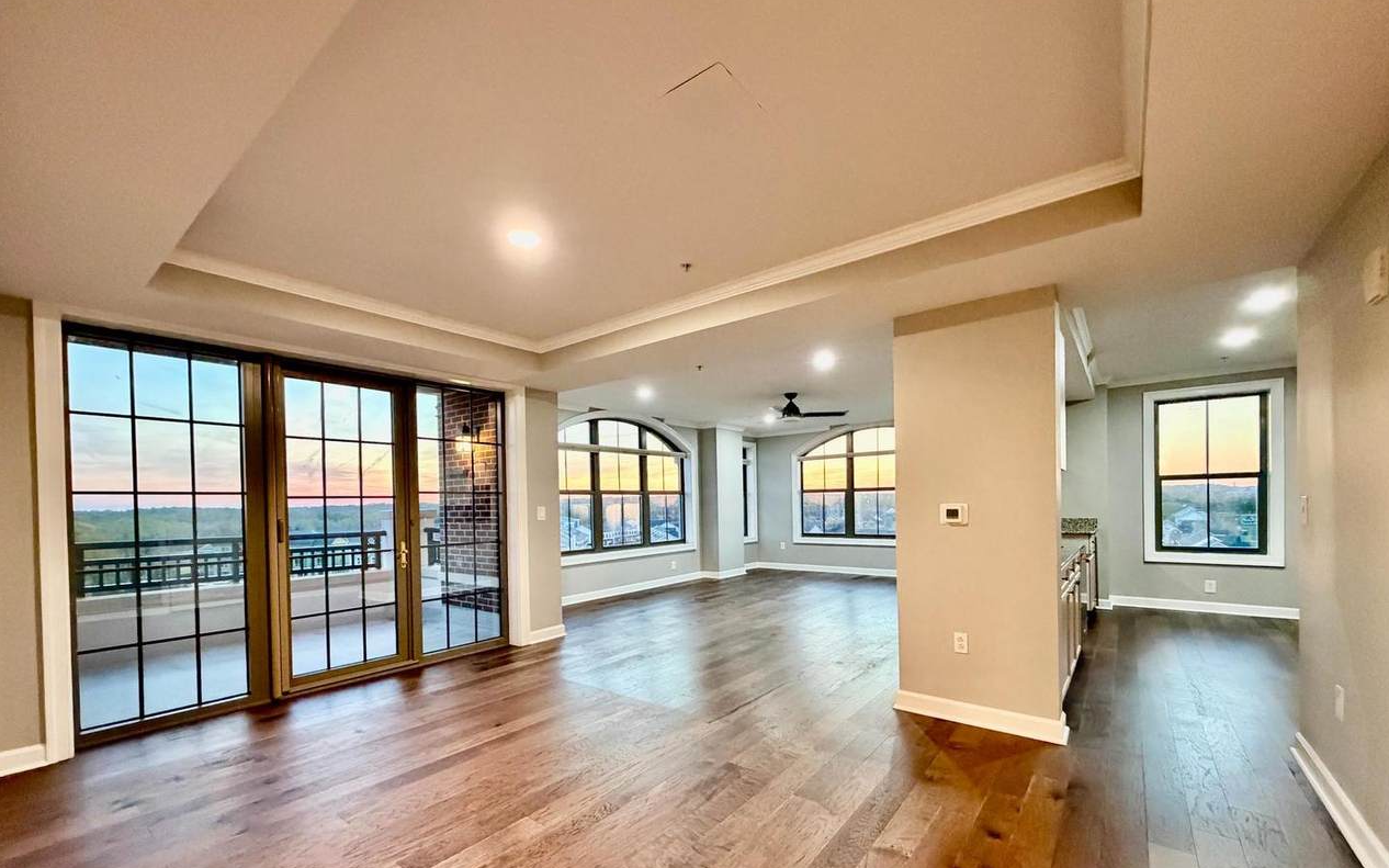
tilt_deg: -0.7
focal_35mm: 15
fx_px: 568
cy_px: 512
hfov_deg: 101.5
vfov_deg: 74.1
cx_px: 700
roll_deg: +1.1
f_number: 2.2
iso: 800
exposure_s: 1/60
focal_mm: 2.22
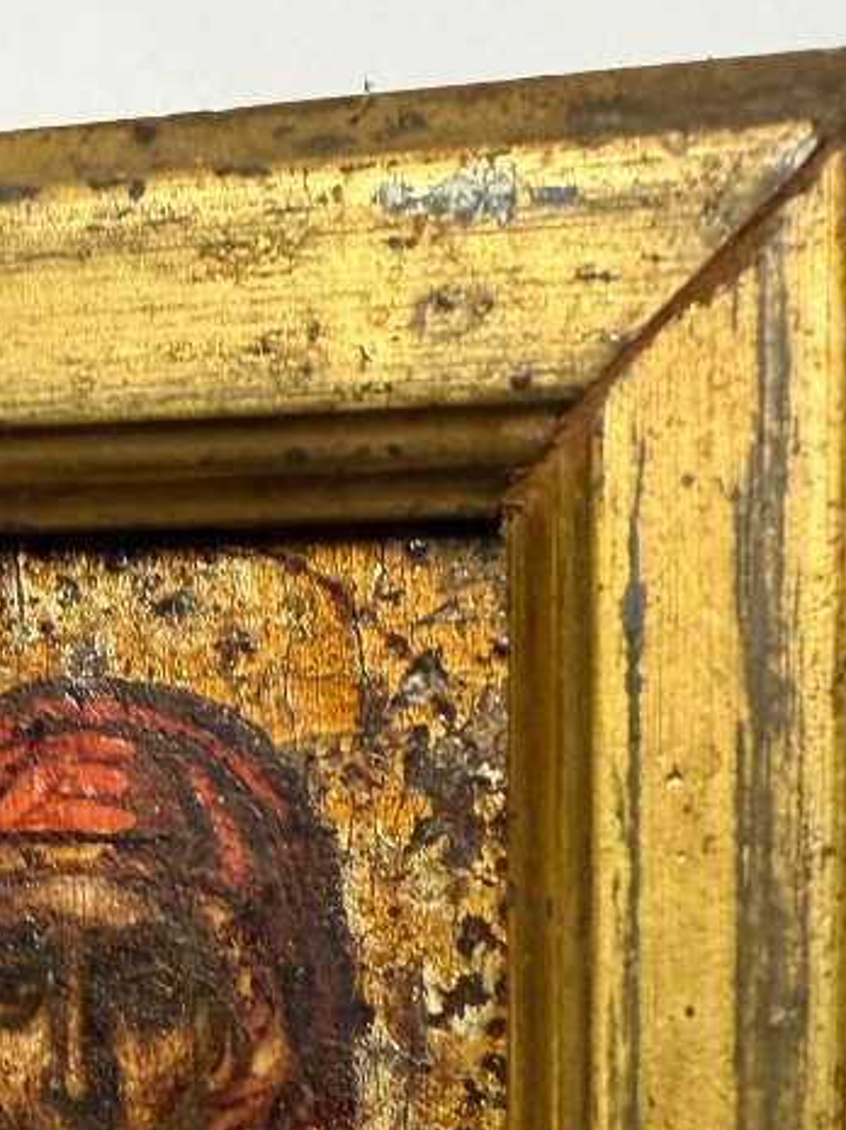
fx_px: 2023
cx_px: 160
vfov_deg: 29.1
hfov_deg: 23.3
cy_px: 1140
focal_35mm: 62
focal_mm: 2.22
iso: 400
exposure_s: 1/50
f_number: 2.2
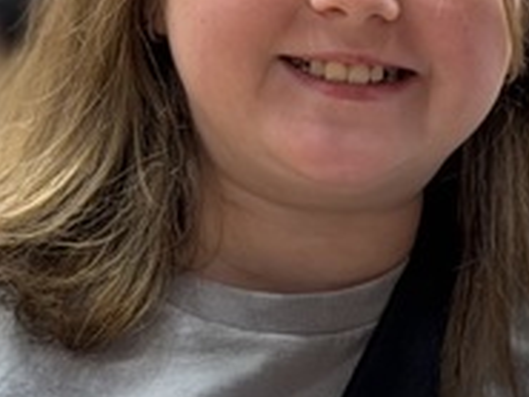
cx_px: 841
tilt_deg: -7.2
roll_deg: +1.5
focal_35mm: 266
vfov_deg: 5.6
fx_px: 4068
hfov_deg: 7.3
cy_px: 294
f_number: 1.78
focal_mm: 6.76
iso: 100
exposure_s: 1/93
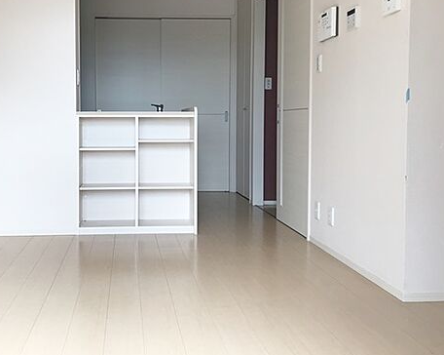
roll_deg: +0.5
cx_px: 155
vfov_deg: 40.9
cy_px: 144
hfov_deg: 49.6
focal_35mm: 36
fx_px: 473
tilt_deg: -1.7
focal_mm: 3.99
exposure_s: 1/100
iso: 32
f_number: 1.8
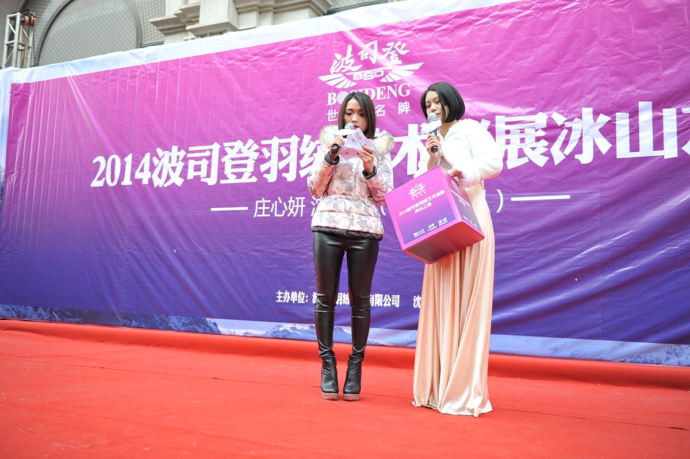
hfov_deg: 58.8
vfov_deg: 41.0
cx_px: 345
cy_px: 230
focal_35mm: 32
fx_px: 613
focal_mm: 32
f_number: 2.8
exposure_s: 1/320
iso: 200
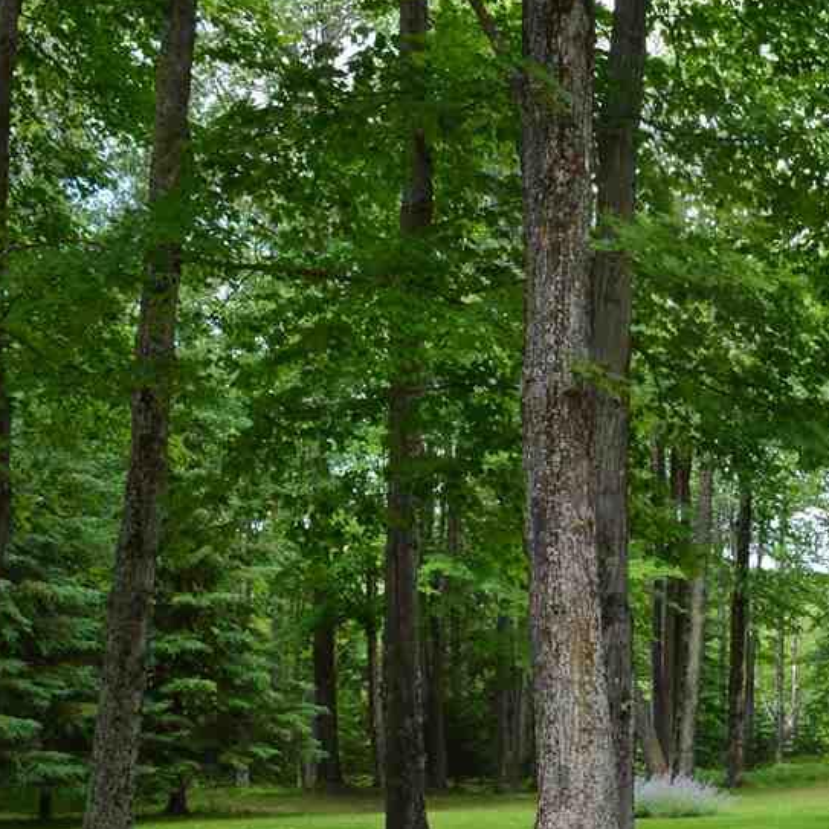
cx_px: 791
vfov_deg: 25.9
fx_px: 1788
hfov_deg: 25.1
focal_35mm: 66
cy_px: 582
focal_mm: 22
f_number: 10
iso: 400
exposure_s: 1/200
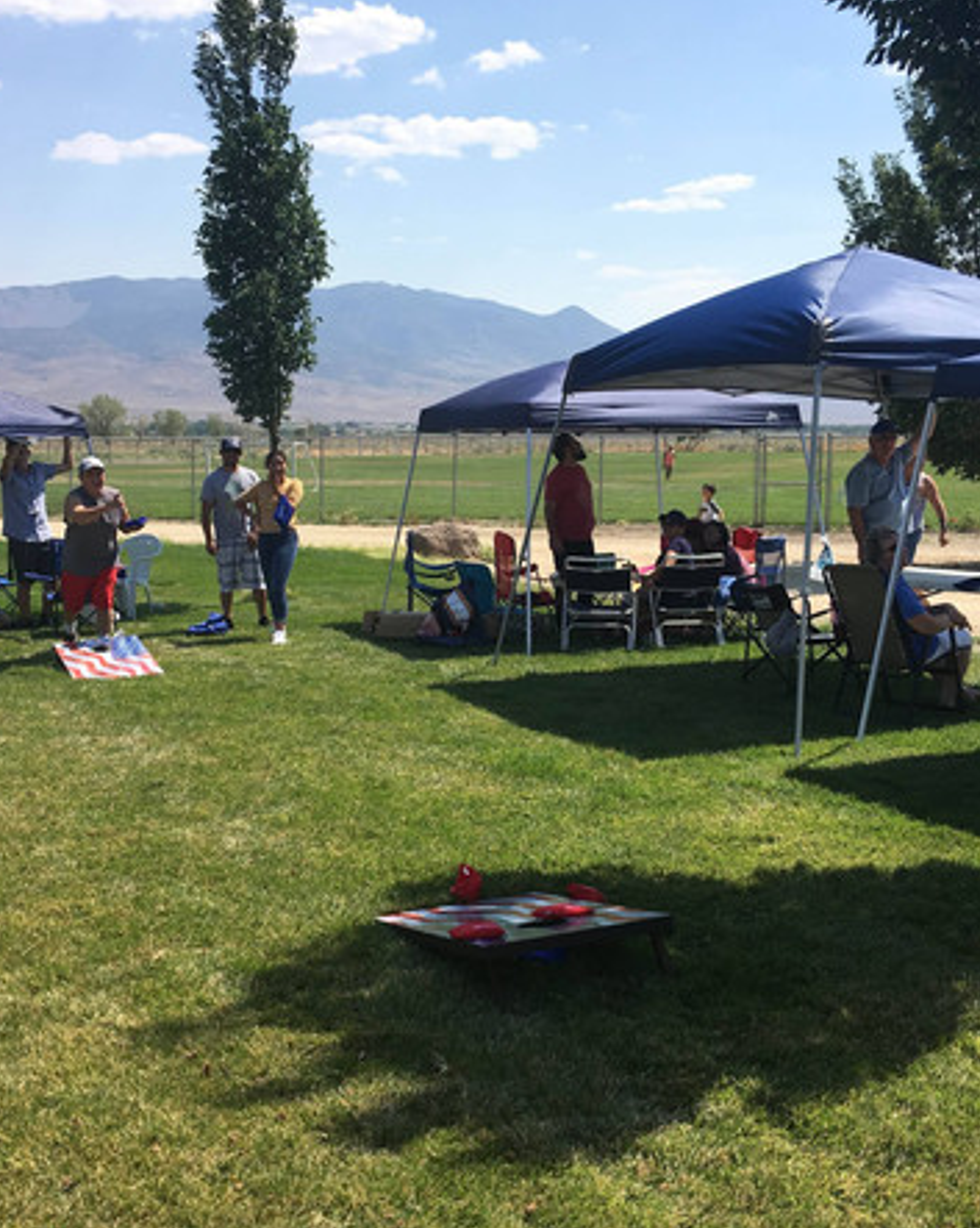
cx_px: 491
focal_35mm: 41
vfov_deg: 44.8
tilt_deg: -5.3
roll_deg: -0.1
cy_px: 592
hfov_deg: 36.5
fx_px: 1488
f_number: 2.2
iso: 25
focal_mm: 4.15
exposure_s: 1/1972
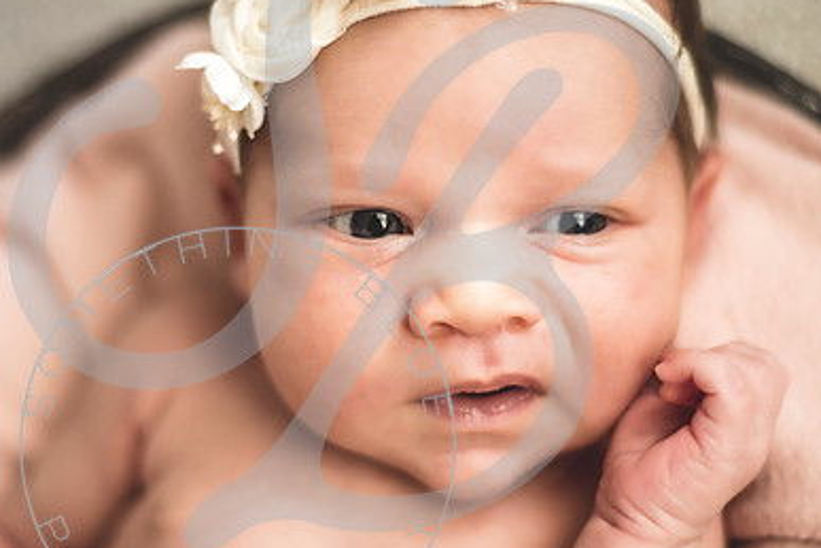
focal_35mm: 75
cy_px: 267
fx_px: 1710
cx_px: 344
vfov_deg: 18.2
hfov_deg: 27.0
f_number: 1.8
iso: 1000
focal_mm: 50
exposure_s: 1/125
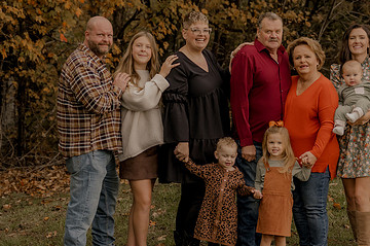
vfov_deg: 12.6
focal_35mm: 108
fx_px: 1108
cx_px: 224
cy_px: 131
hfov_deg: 18.9
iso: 250
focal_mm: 45
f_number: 2.8
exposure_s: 1/160
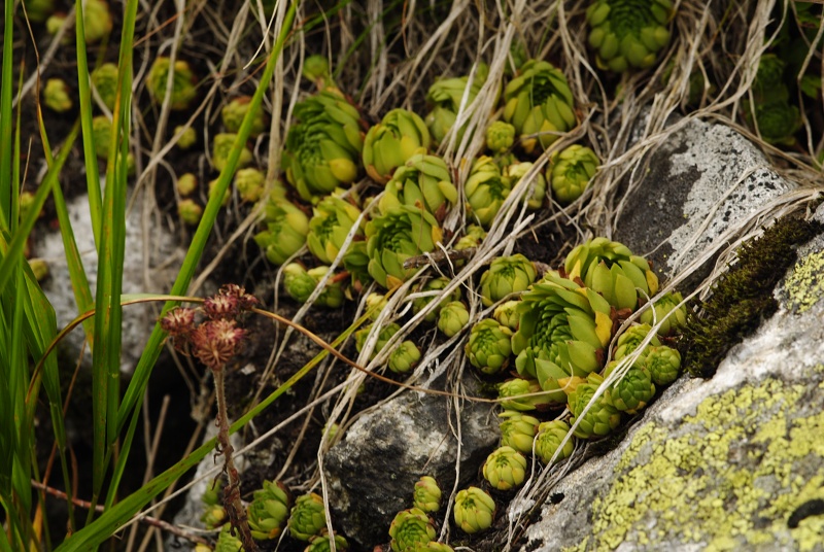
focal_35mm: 128
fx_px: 2923
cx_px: 412
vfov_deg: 10.8
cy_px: 276
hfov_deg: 16.0
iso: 100
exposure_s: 1/80
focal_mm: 85
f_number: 9
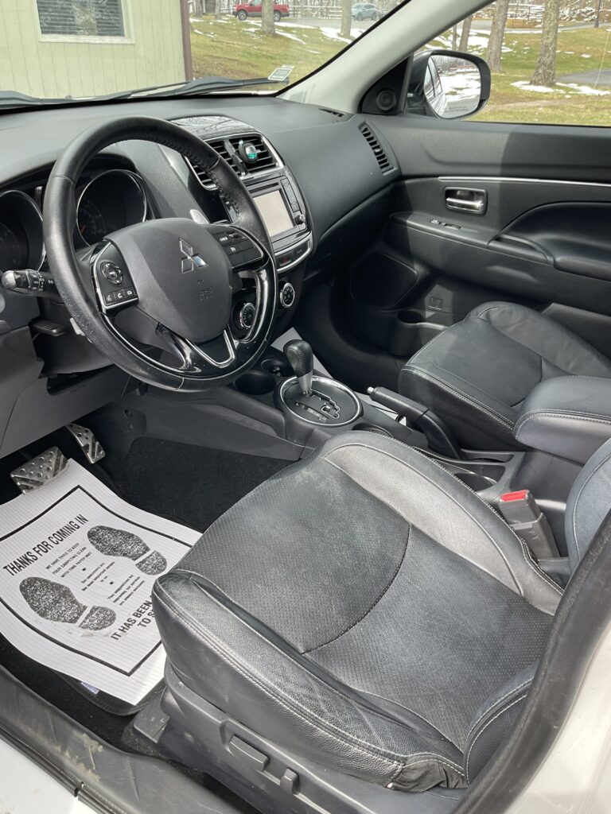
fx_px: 682
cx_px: 306
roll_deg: +0.9
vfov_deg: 61.7
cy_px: 407
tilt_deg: -27.4
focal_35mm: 29
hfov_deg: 48.2
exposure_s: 1/145
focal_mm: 3
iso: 16
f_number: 1.8
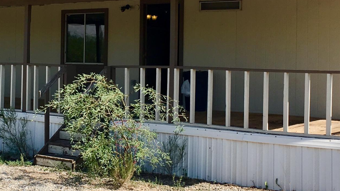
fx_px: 685
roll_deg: -0.3
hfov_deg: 27.6
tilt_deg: +0.9
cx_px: 102
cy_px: 51
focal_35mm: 76
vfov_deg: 15.8
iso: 25
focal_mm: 4.15
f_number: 2.2
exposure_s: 1/1832
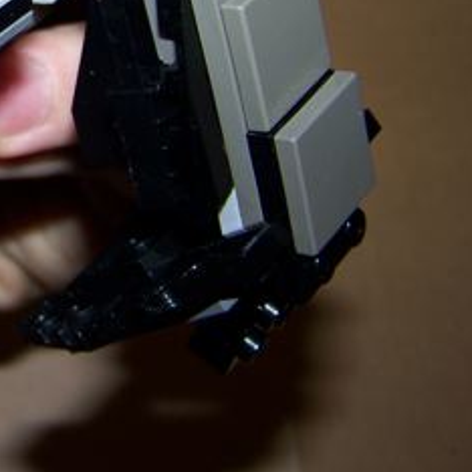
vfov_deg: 19.5
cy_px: 20
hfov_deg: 18.6
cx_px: -133
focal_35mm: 87
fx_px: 1342
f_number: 2.8
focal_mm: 5.85
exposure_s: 1/30
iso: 64
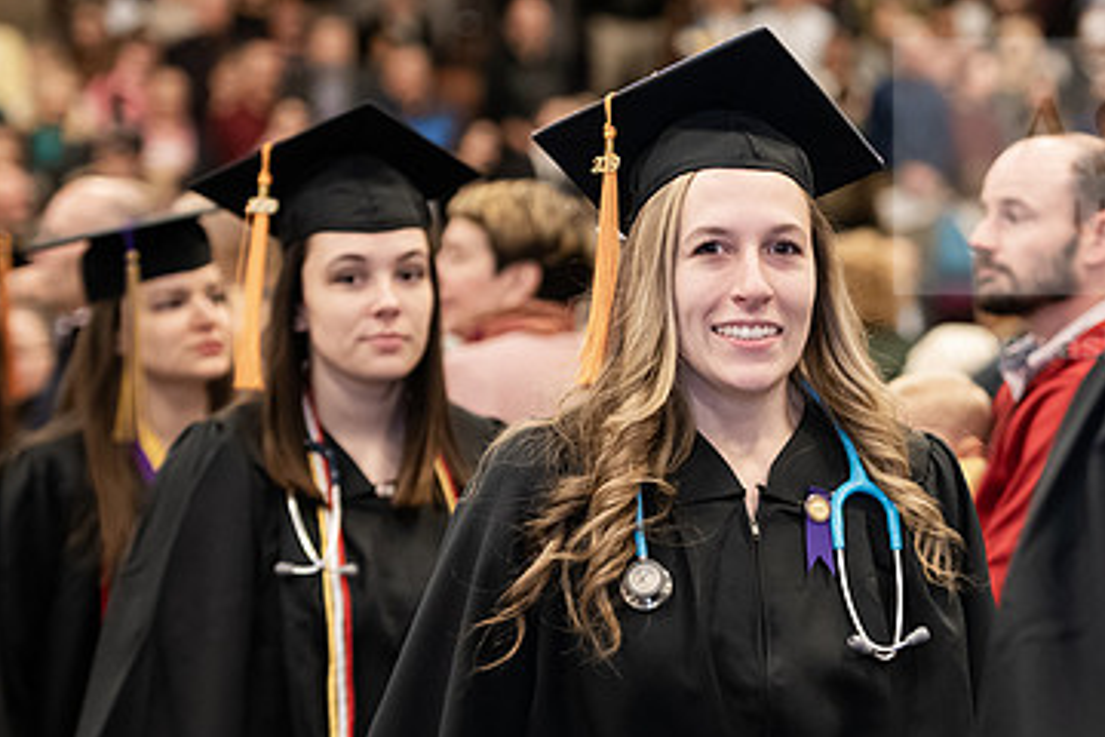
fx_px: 4941
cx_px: 801
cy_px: 410
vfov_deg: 8.5
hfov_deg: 12.7
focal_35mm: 161
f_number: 3.2
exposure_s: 1/200
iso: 2000
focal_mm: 100
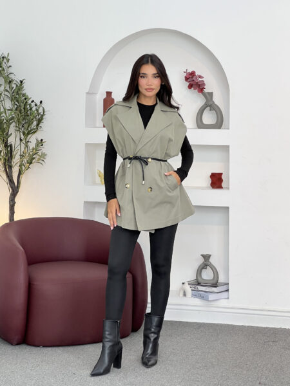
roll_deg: +0.3
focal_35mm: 77
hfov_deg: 19.1
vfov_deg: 25.3
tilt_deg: -4.3
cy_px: 193
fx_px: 860
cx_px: 145
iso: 50
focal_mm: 9
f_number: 2.8
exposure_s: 1/99
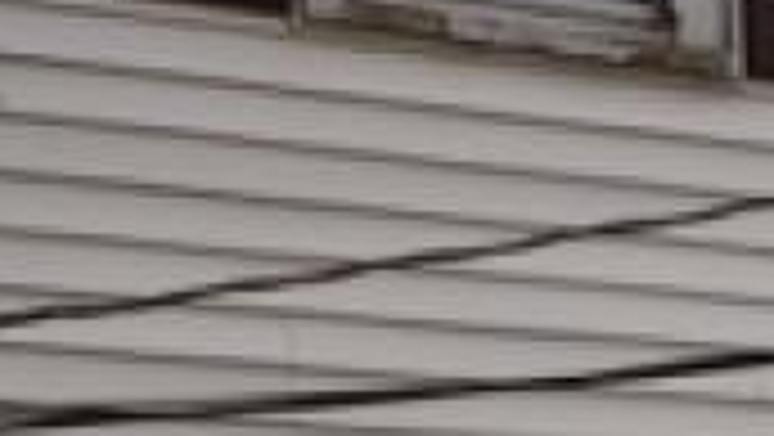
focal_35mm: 195
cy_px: 582
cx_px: 279
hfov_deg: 11.0
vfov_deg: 6.2
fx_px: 4005
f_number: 2.2
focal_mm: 4.12
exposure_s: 1/60
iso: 50
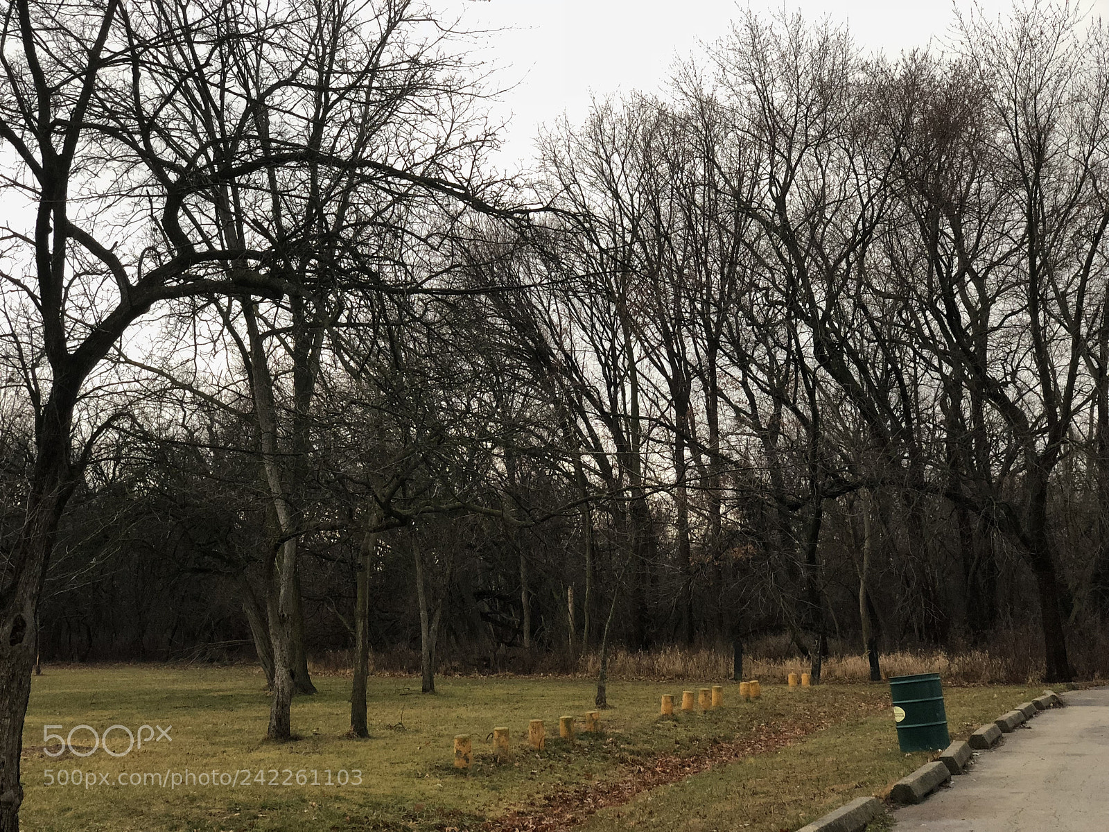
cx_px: 554
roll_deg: +1.6
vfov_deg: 28.0
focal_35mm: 52
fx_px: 1666
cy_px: 416
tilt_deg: +7.1
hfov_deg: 36.8
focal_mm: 6
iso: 80
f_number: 2.4
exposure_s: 1/40
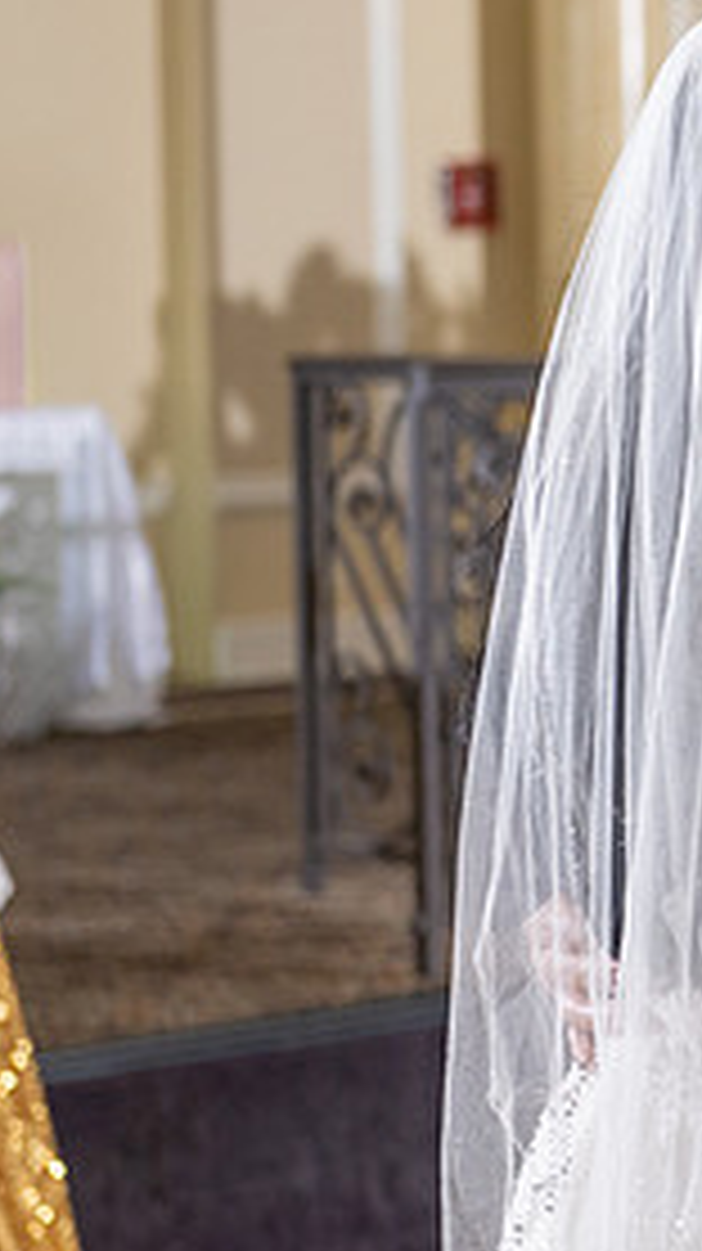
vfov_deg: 14.1
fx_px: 5072
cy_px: 502
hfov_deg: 7.7
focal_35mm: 153
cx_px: 1251
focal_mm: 70
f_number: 4
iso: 800
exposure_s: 1/160
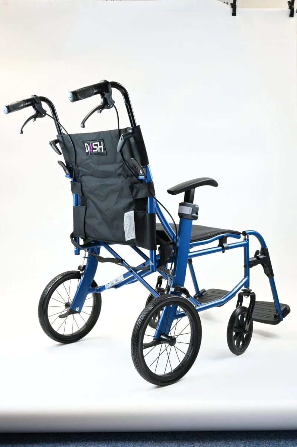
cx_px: 148
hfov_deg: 32.6
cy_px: 224
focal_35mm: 41
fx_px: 508
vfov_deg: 47.4
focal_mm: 41
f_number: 13
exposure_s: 1/1.3
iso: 100
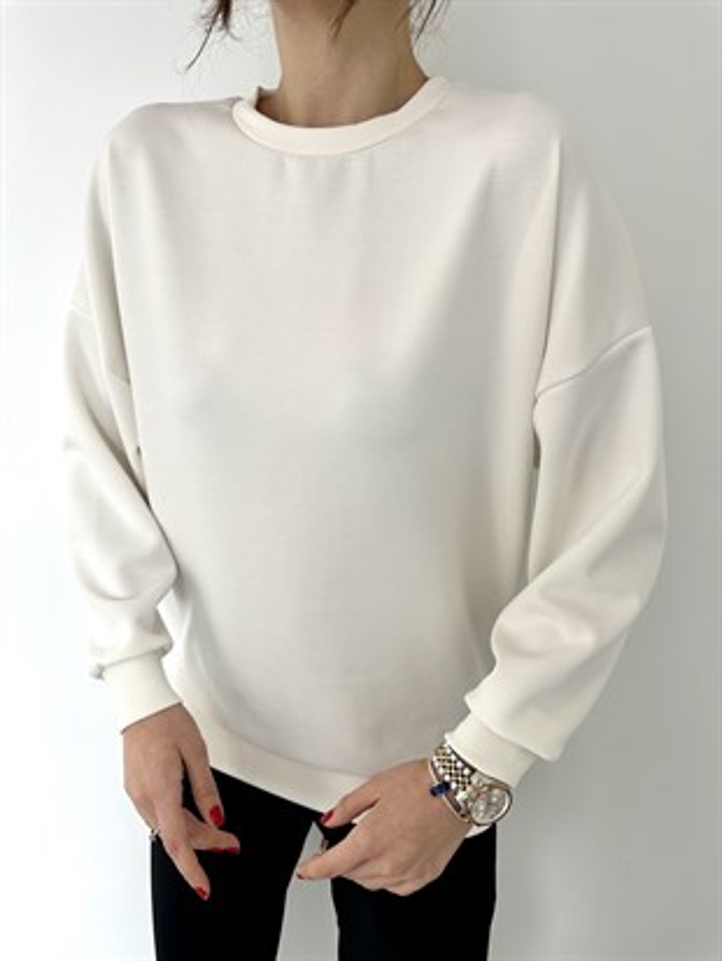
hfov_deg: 56.8
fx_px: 667
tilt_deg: -16.5
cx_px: 361
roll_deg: -0.9
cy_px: 480
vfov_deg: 71.6
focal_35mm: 24
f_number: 1.78
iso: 64
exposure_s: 1/121
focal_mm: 6.86
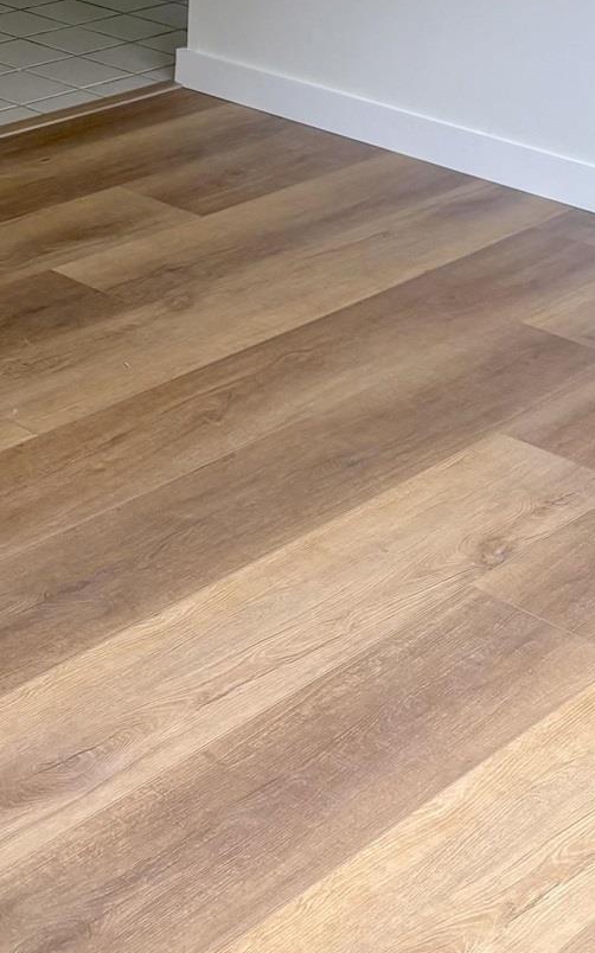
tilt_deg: -5.5
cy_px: -290
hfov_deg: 16.1
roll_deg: -1.0
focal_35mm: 79
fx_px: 2051
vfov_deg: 23.2
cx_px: -19
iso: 50
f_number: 1.6
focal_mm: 5.96
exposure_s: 1/122
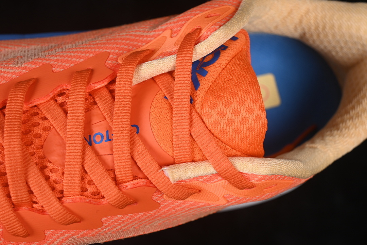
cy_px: 122
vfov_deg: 18.2
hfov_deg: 27.0
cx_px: 184
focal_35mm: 75
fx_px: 765
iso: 160
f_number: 7.1
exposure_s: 1/80
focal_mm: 50
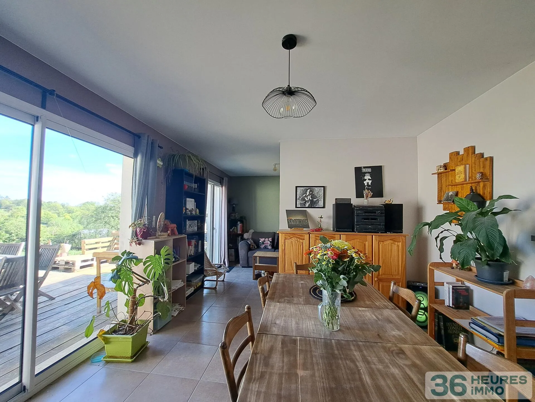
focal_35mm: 13
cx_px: 268
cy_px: 201
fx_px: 201
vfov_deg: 89.9
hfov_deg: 106.2
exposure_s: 1/100
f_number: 2.2
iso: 50
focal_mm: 1.74
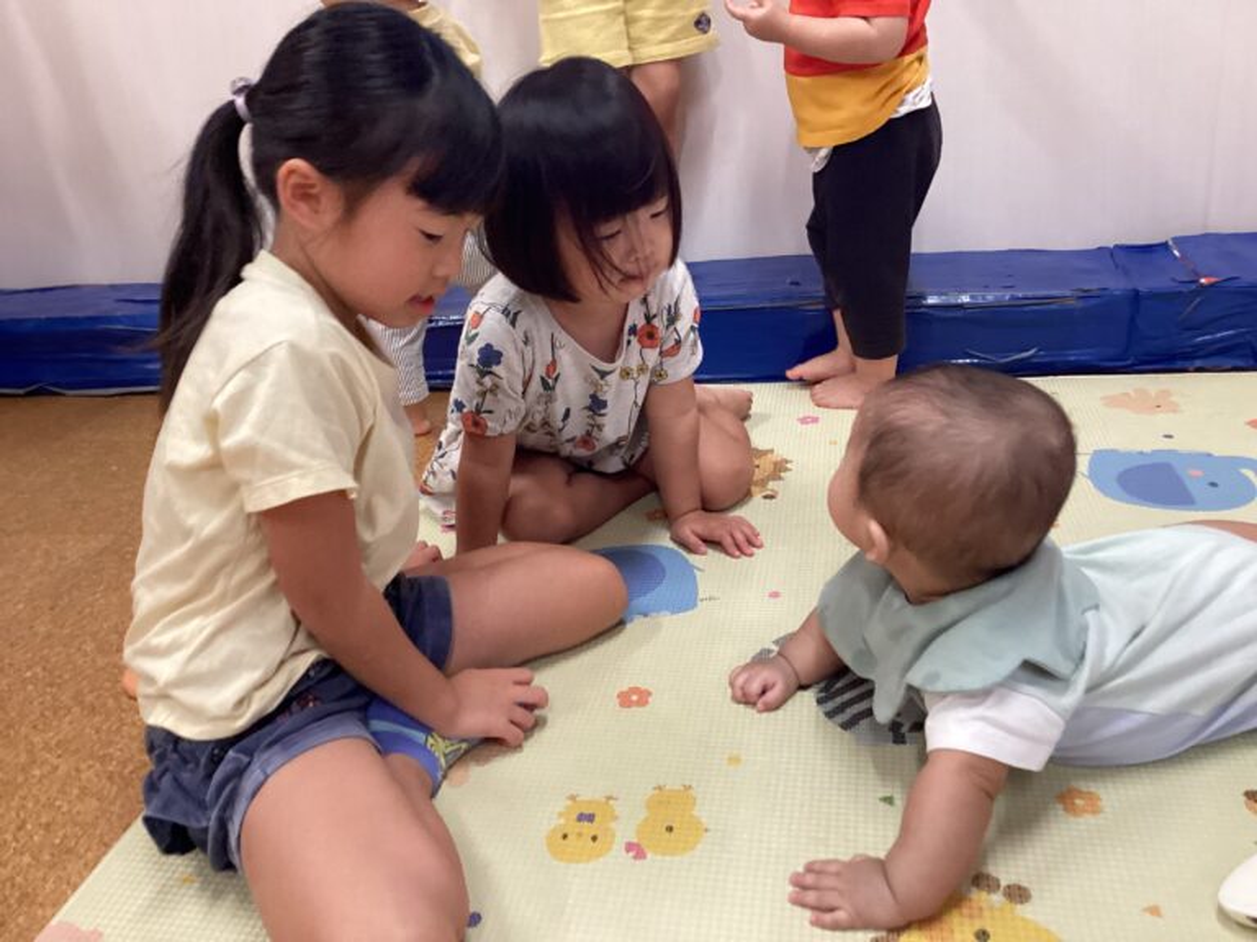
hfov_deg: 58.4
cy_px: 471
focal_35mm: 31
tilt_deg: -24.1
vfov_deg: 45.4
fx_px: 1126
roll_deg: +7.4
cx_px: 628
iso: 320
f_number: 2.4
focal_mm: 3.3
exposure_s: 1/60
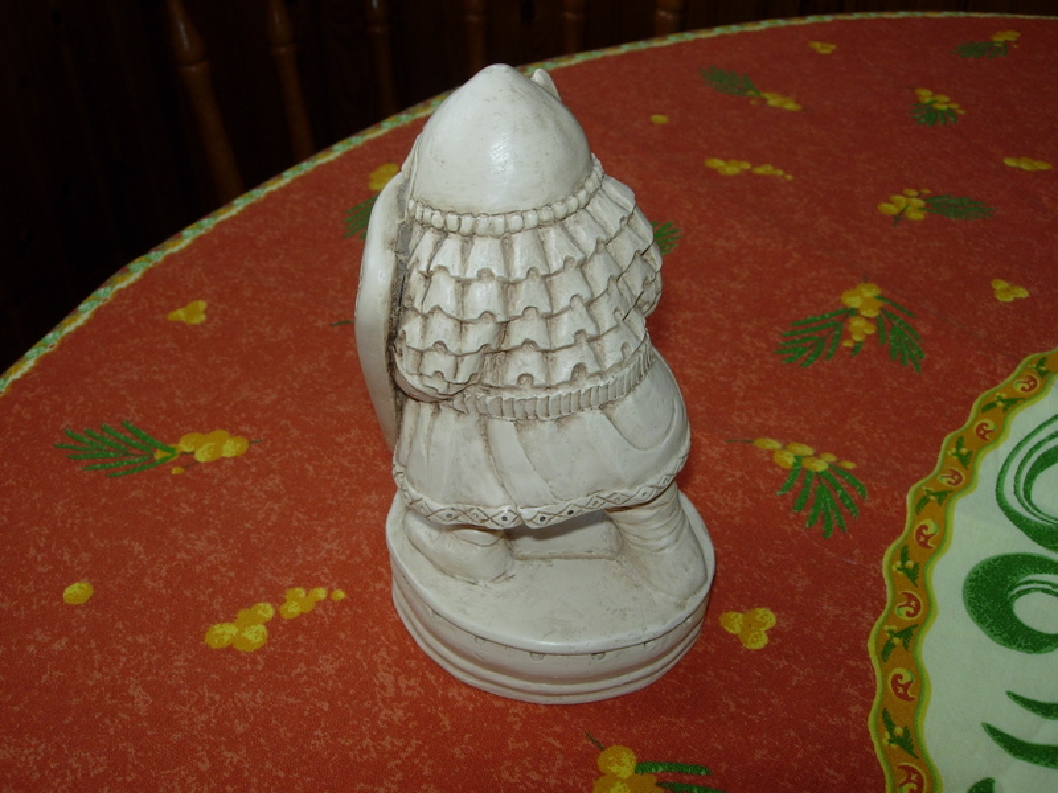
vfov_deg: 37.7
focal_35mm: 38
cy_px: 396
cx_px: 529
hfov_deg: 49.0
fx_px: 1161
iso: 79
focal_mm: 7.8
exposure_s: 1/32
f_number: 4.8
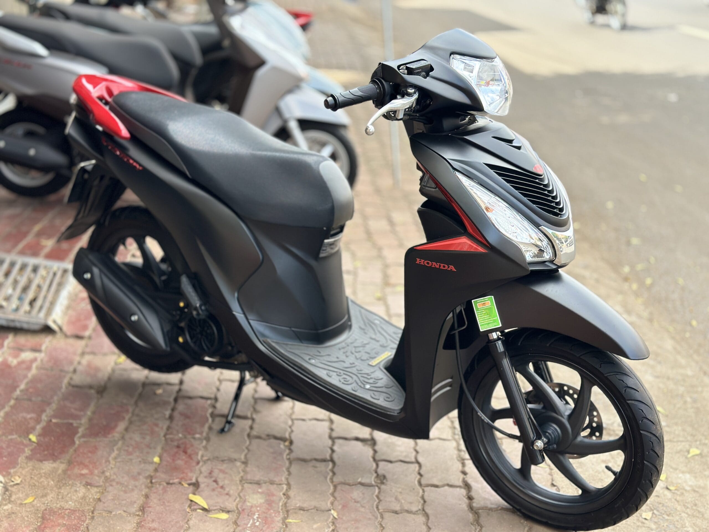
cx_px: 354
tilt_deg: -18.1
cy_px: 266
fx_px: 983
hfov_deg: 39.7
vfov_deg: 30.3
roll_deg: +0.3
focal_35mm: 48
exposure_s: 1/864
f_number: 1.78
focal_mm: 6.86
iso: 80
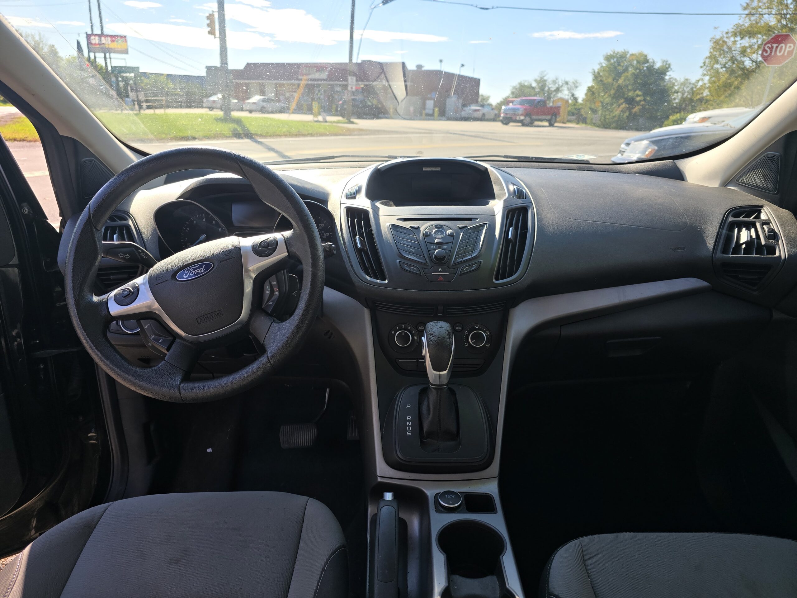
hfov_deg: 73.9
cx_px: 398
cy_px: 299
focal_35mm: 23
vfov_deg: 58.9
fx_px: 530
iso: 12
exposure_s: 1/358
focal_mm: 6.3
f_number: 1.7
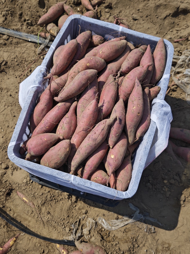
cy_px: 127
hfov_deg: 40.7
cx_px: 95
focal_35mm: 35
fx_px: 256
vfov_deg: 52.6
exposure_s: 1/2281
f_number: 1.62
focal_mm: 6.55
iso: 50
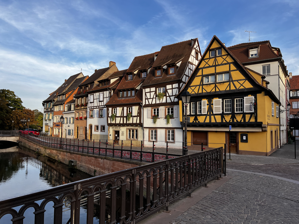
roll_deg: -0.9
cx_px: 150
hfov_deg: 67.3
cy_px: 112
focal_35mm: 26
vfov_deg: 53.1
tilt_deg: +3.5
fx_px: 225
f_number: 1.5
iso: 50
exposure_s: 1/902
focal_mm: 5.7
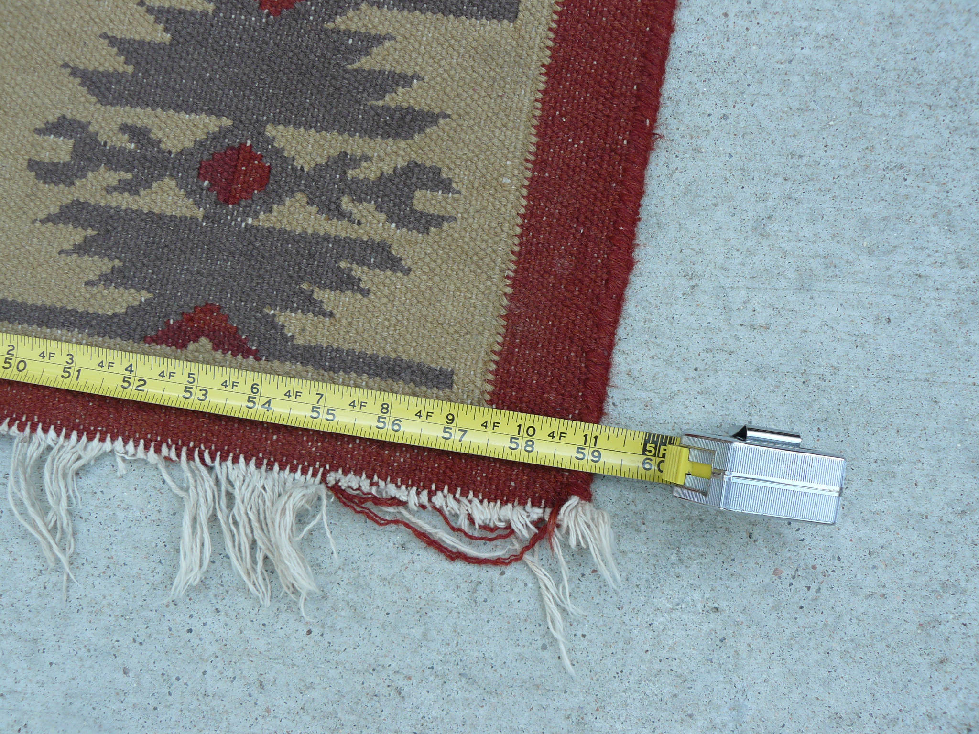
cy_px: 367
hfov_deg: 51.4
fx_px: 1018
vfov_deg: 39.7
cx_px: 490
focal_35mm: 36
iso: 100
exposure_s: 1/125
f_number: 4
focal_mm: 6
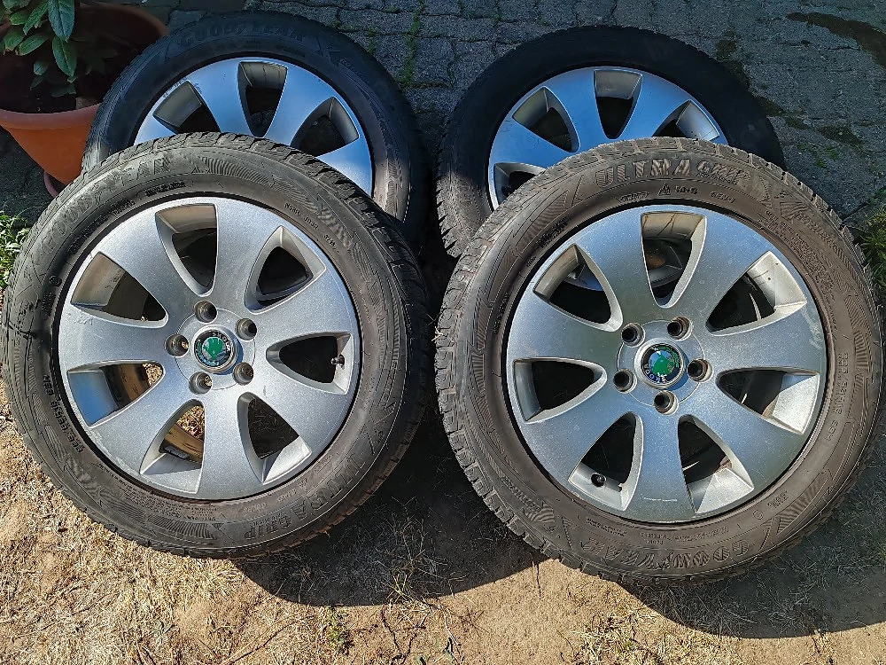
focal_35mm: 27
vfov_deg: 51.4
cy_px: 332
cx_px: 443
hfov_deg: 65.3
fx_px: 691
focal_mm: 6.12
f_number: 1.9
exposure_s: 1/667
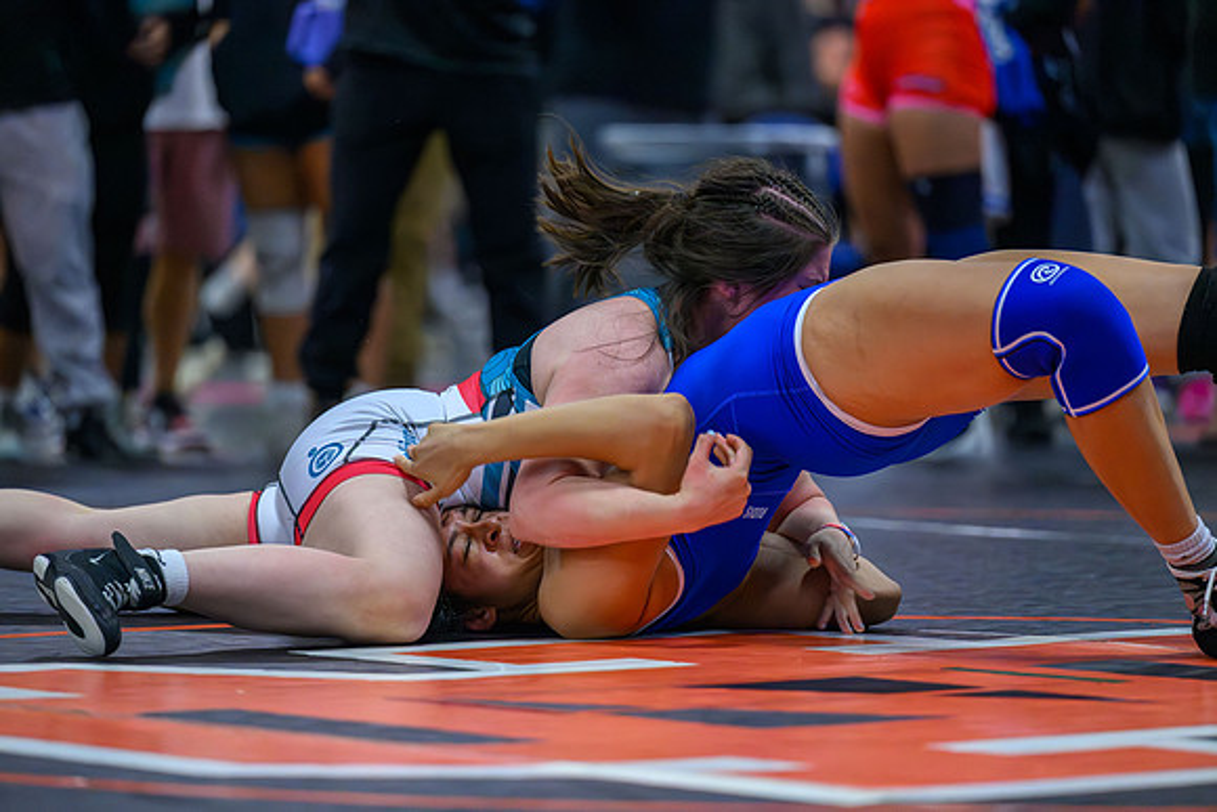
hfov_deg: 10.3
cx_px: 608
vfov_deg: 6.9
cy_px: 406
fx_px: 6762
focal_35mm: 200
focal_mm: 200
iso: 14400
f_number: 3.2
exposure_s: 1/800
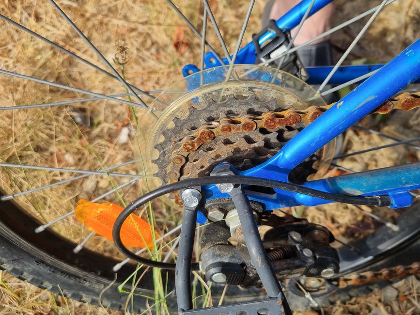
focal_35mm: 30
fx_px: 364
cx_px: 208
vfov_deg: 46.8
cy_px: 156
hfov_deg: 60.0
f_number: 1.8
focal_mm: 5.4
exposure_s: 1/686
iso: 50
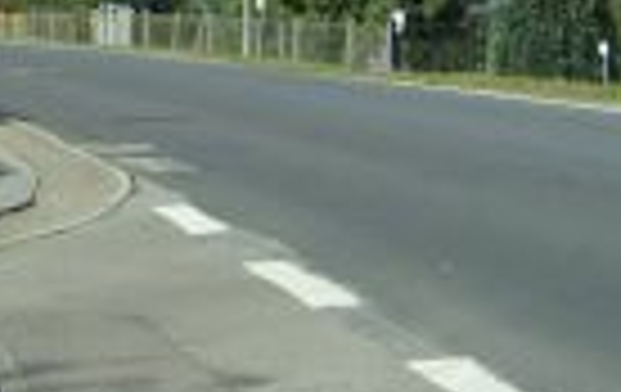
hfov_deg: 17.5
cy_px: 14
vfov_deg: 11.9
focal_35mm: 110
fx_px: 1866
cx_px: -225
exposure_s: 1/415
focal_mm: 6
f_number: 4.7
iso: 100
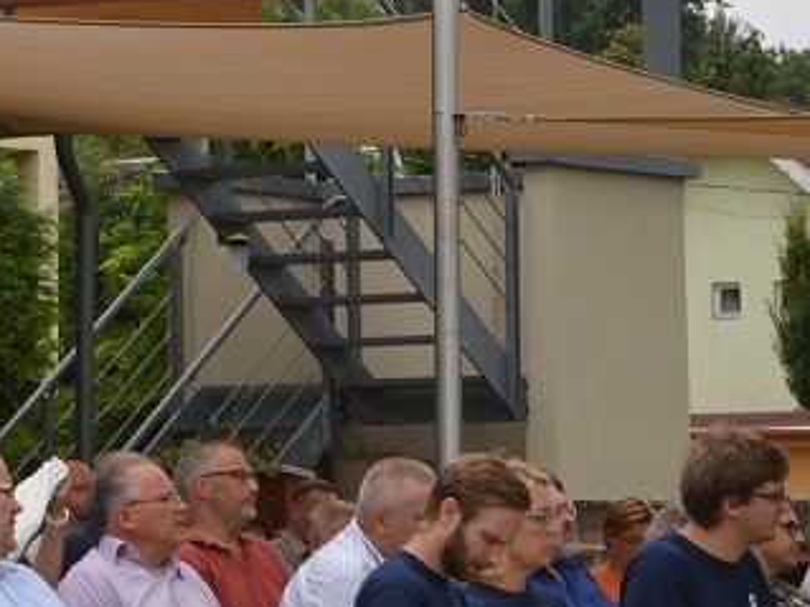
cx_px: 211
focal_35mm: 215
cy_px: 222
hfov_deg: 9.2
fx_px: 5029
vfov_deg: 6.9
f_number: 8
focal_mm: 34
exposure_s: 1/200
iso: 100
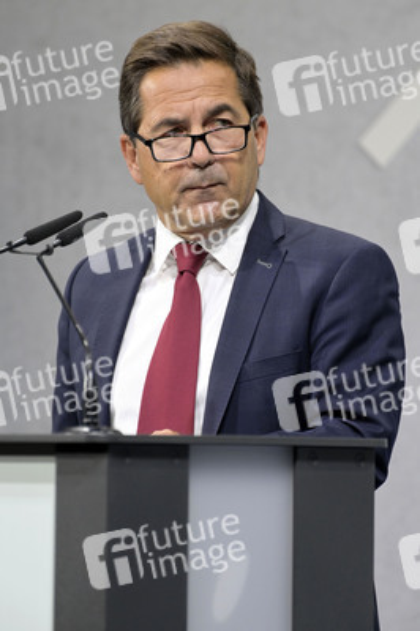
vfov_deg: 4.1
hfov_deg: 2.7
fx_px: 8765
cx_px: 210
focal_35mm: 500
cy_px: 316
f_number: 5.6
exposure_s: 1/500
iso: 4000
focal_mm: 500
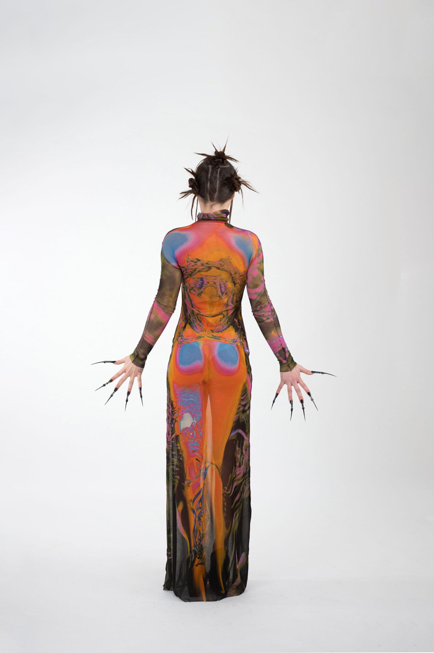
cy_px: 326
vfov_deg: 34.5
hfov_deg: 23.3
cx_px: 217
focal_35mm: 58
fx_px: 1050
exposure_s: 1/320
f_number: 5.6
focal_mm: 58
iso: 1600
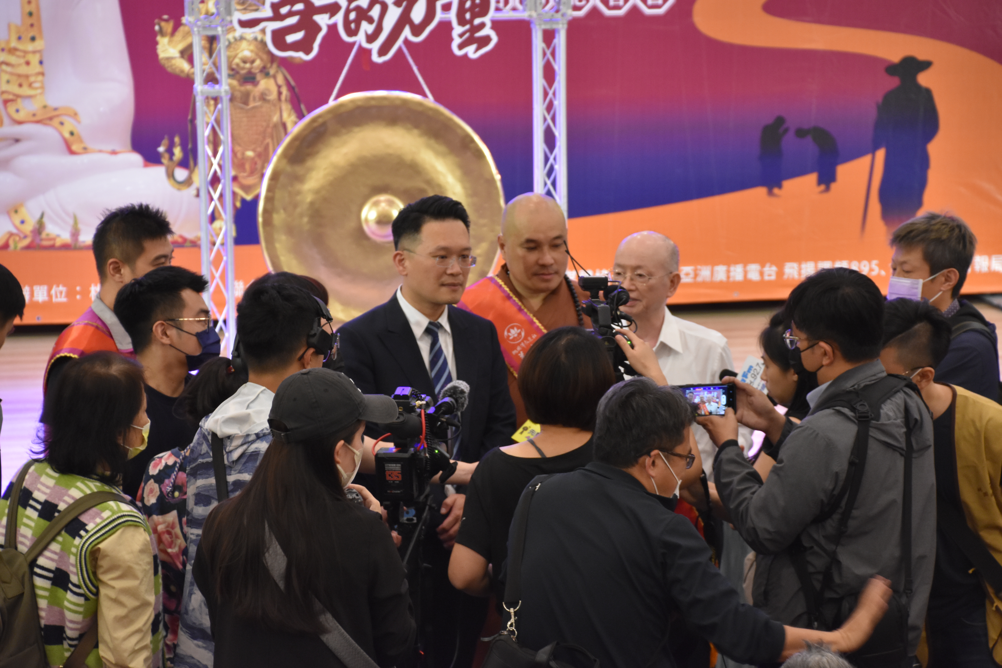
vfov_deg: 8.7
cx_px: 501
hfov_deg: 13.0
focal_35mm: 158
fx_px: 4383
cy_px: 334
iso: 1600
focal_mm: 105
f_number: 5.6
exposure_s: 1/80
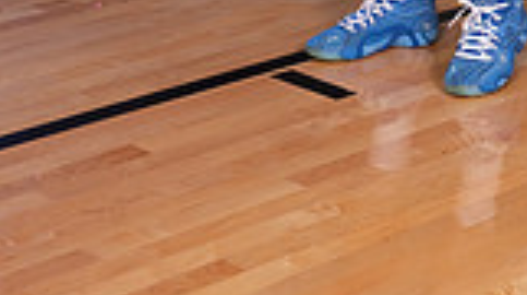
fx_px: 1884
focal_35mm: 135
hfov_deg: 15.7
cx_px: 488
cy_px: -393
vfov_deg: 8.3
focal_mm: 46
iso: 500
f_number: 7.1
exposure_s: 1/320
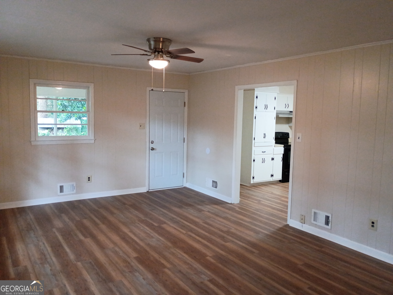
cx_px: 196
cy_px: 148
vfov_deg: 48.2
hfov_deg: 61.7
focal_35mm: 29
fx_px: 329
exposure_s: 1/30
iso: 1079
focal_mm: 4.27
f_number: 1.8
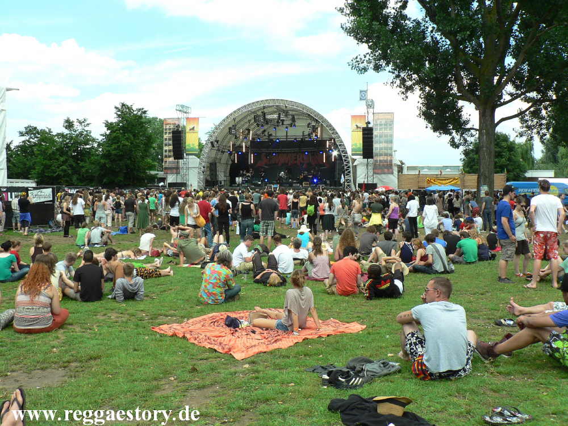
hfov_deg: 52.6
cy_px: 213
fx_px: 574
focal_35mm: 35
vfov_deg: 40.7
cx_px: 284
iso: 64
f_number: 4
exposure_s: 1/200
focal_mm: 6
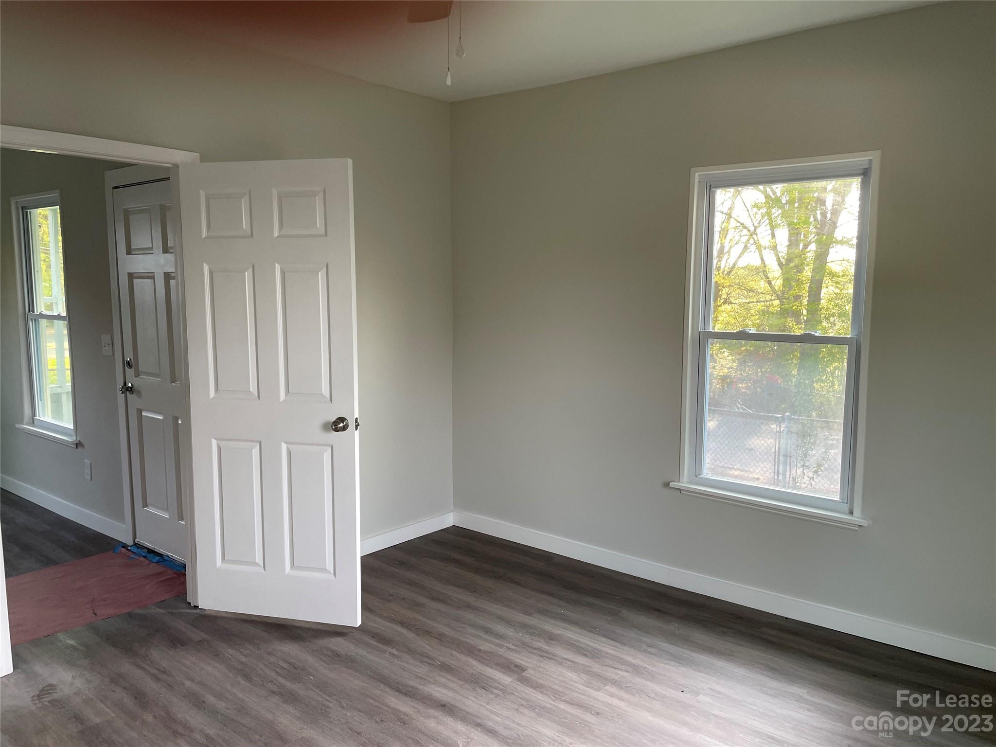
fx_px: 748
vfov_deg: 53.1
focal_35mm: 26
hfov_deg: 67.3
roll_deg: -0.6
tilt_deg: -5.8
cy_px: 374
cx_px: 498
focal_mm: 4.2
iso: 80
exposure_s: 1/60
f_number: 1.6
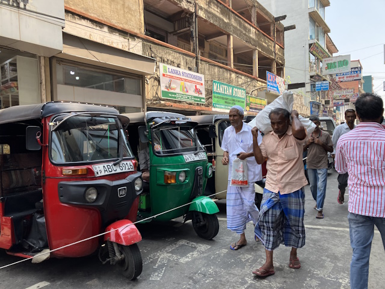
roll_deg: +0.2
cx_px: 192
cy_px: 144
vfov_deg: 49.7
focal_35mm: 28
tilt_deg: +4.3
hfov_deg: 63.4
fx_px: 311
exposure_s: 1/375
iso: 32
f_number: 1.8
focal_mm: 3.99
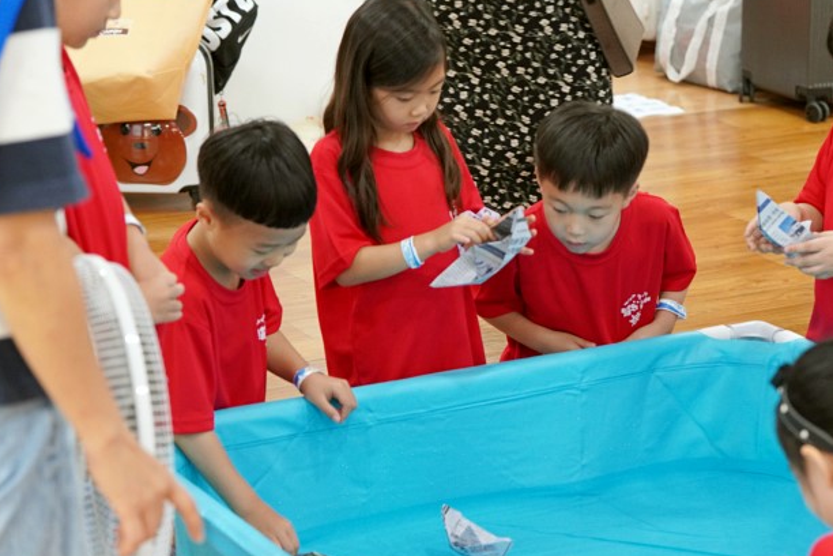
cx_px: 591
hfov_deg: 19.7
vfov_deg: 13.3
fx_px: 2383
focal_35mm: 103
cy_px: 372
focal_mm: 70
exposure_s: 1/160
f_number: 4
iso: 2500
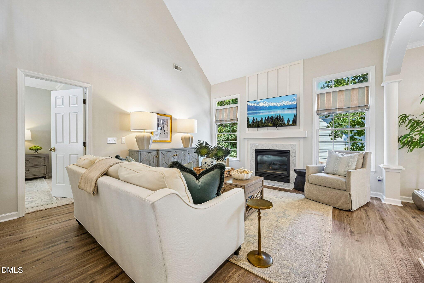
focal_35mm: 14
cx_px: 212
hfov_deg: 104.3
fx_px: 165
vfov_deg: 81.2
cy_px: 142
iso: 280
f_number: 8
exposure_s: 1/15
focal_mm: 14
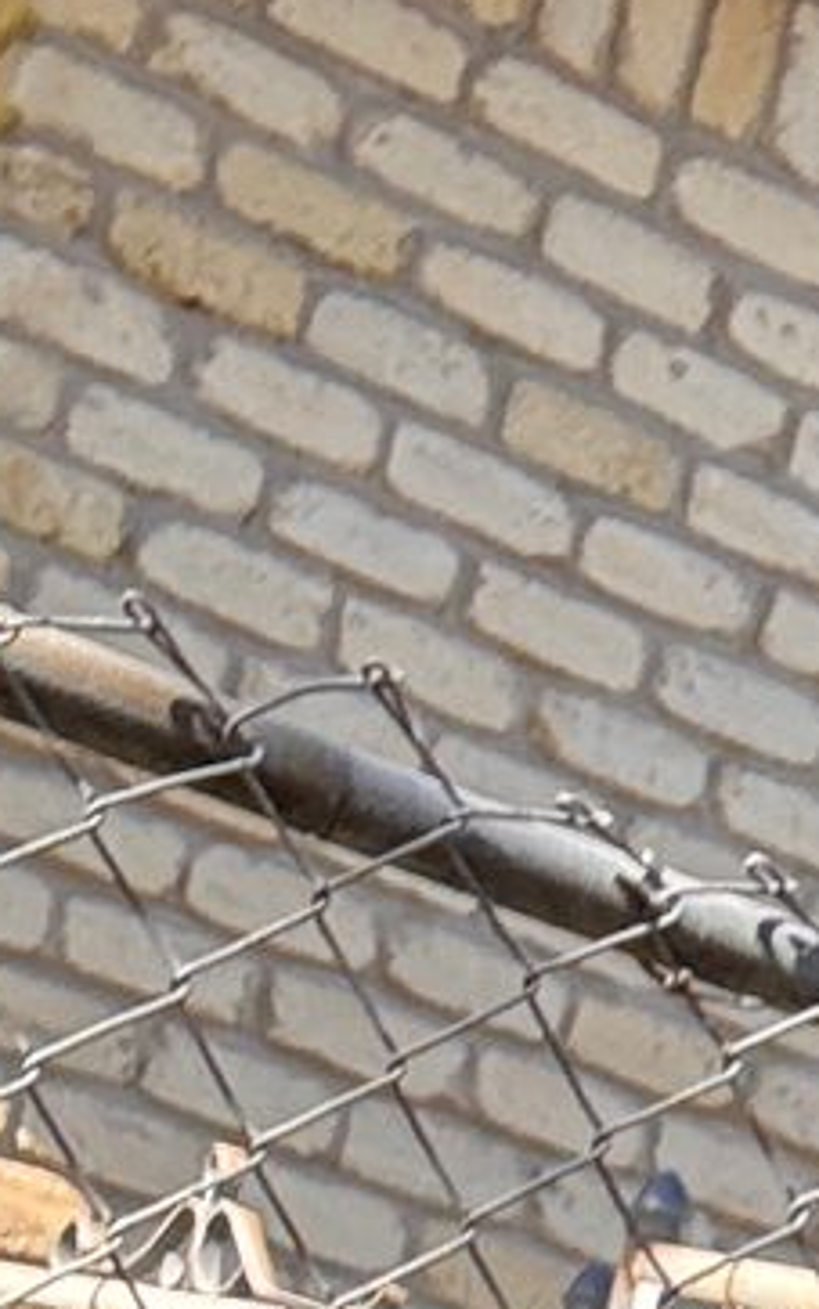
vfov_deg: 13.0
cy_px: 2575
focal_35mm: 140
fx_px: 4998
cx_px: 1710
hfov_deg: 8.8
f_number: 1.9
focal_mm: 2.69
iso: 40
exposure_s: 1/145
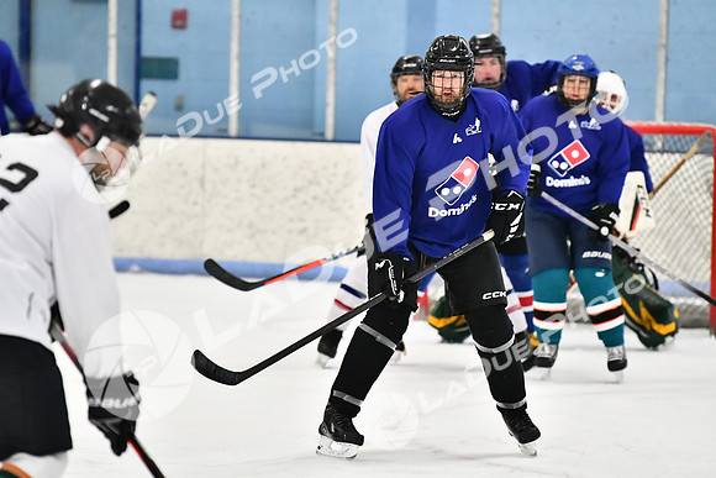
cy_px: 239
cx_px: 358
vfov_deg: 5.0
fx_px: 5520
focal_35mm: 278
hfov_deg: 7.4
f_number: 3.2
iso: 6400
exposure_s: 1/1250
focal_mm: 185
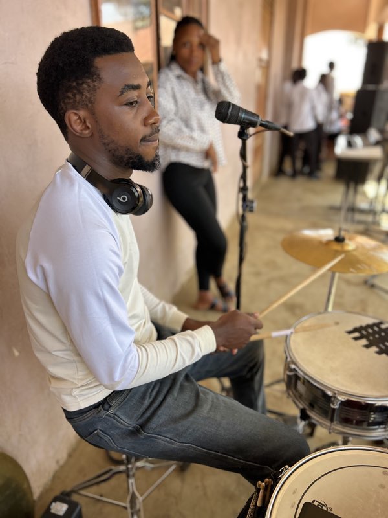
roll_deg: -0.8
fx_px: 389
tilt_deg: -25.4
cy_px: 259
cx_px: 194
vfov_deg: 67.3
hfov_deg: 53.1
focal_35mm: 26
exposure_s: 1/121
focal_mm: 5.7
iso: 50
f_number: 1.5
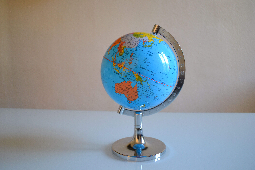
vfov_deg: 43.6
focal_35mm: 30
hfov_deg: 61.9
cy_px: 85
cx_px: 128
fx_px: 212
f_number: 3.8
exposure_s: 1/50
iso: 400
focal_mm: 20
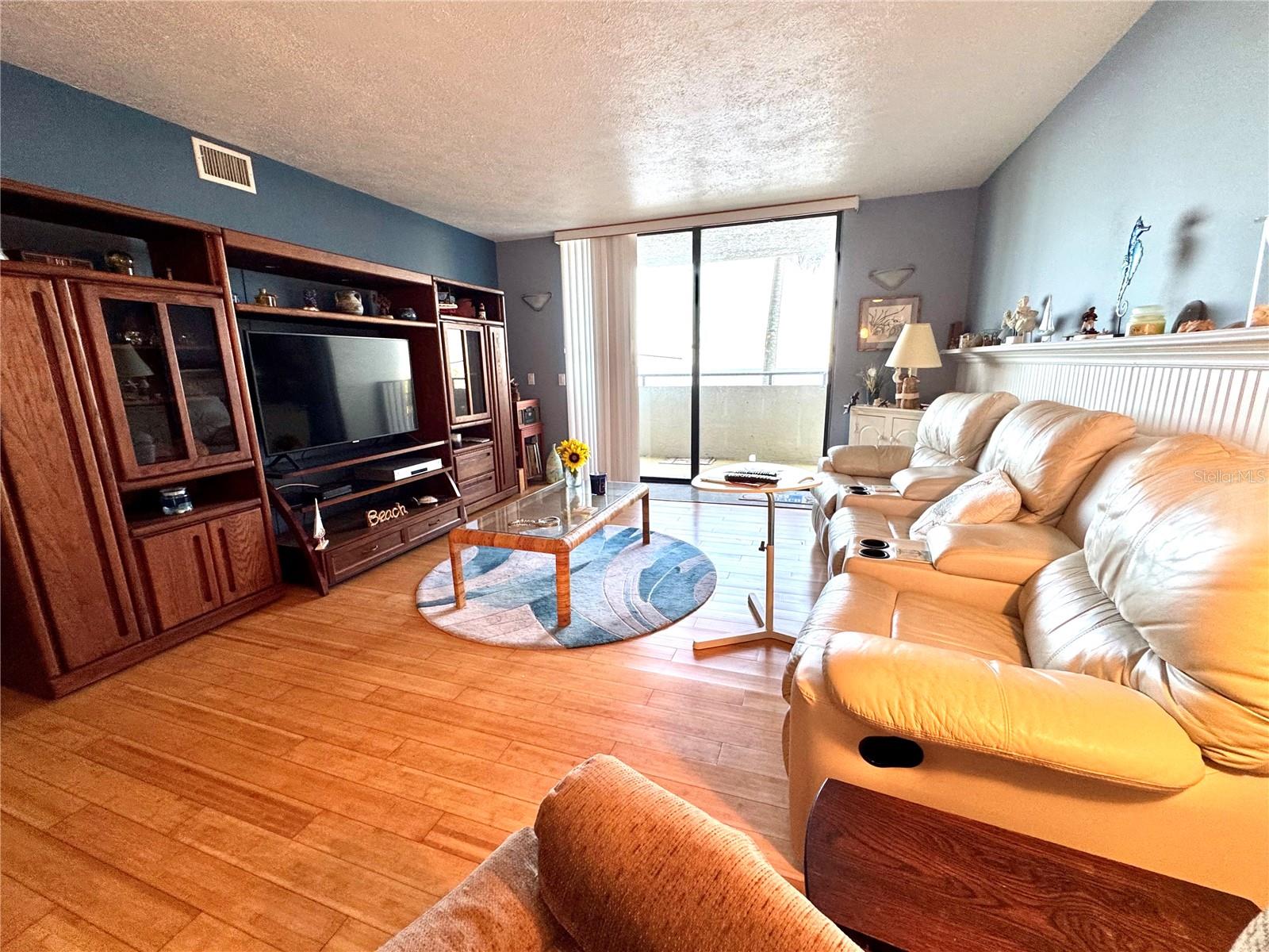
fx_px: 513
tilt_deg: -11.6
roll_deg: +0.9
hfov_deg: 102.1
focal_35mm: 14
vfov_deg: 85.7
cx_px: 634
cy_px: 476
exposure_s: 1/120
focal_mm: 2.22
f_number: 2.2
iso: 200
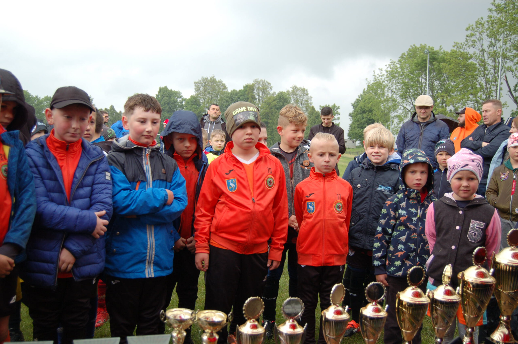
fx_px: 518
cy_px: 172
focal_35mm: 36
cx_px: 259
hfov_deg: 53.2
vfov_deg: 36.8
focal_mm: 24
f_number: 4
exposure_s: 1/500
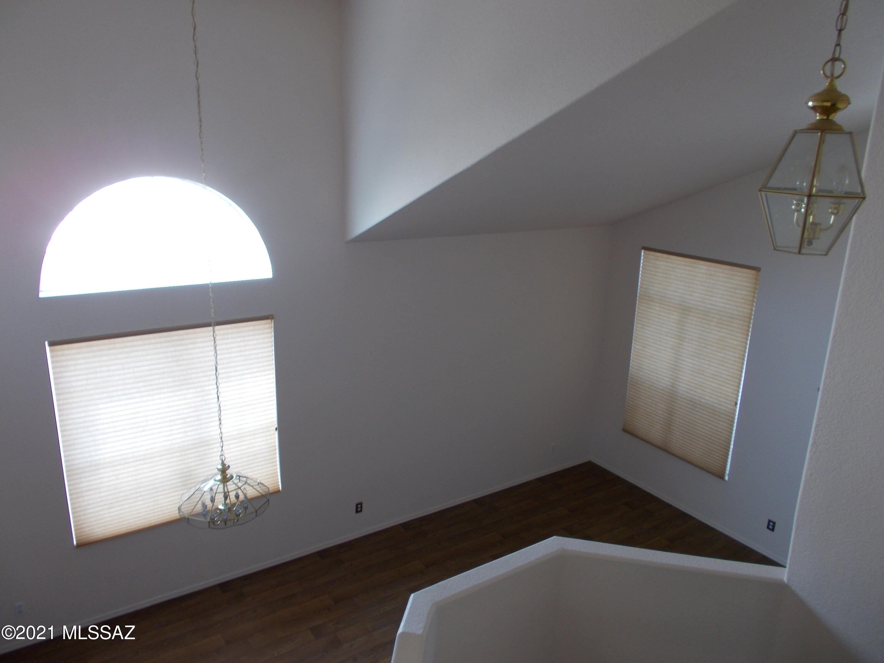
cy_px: 332
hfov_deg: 67.3
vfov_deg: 53.1
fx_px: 664
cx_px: 442
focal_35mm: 26
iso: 80
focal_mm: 4.6
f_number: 3.2
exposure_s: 1/25
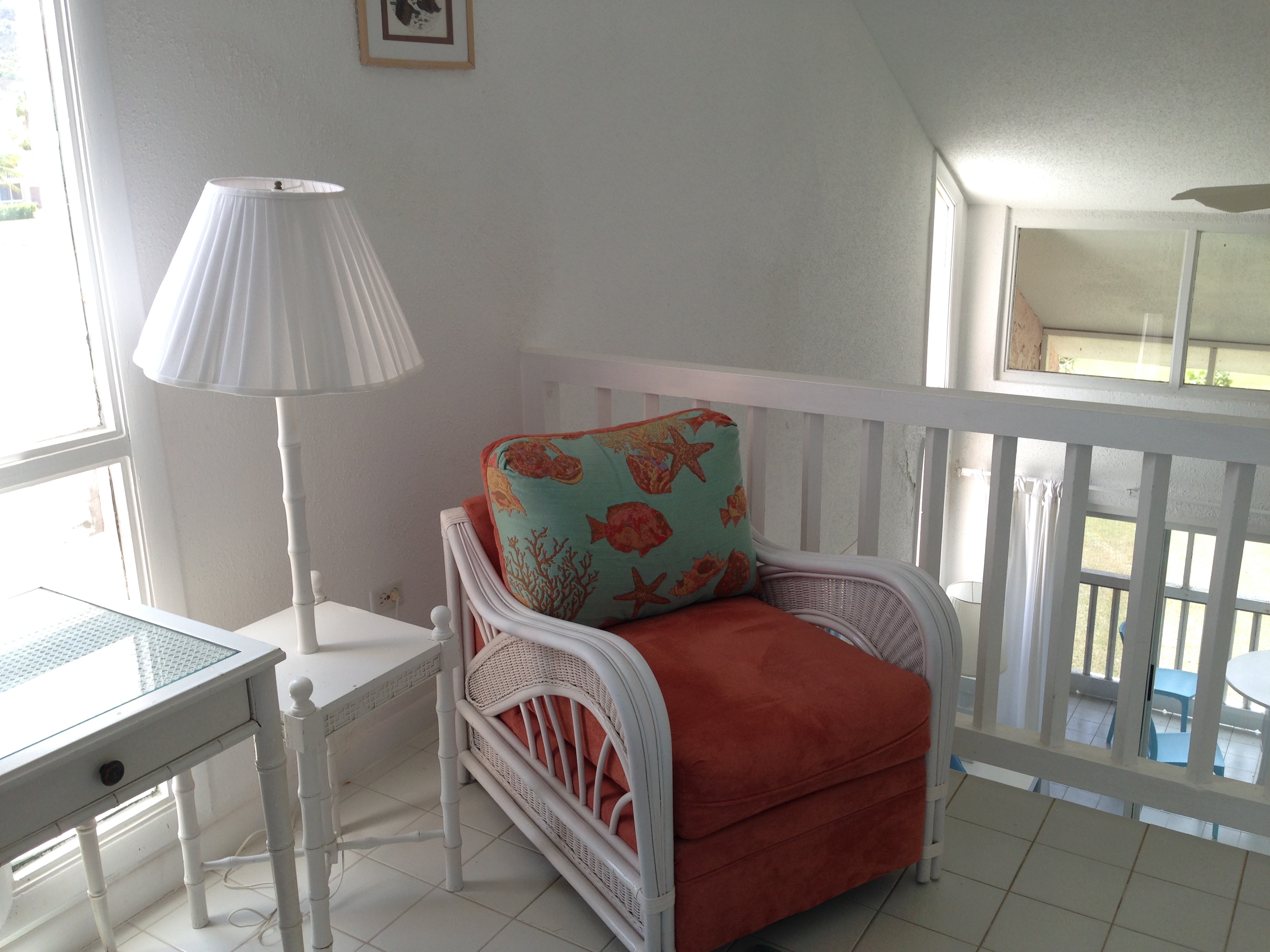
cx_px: 635
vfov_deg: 42.9
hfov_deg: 55.4
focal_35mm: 33
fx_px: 1211
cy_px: 476
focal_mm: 4.12
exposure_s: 1/144
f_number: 2.4
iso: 50
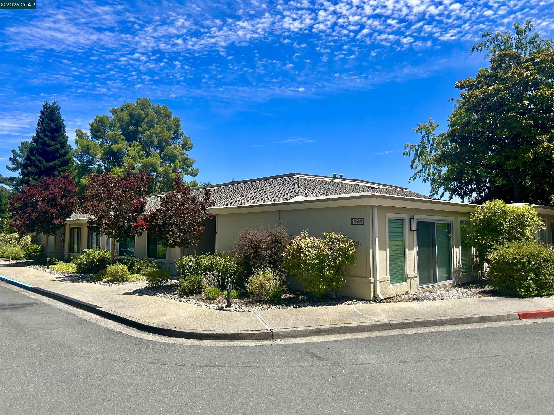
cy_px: 208
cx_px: 277
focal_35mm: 26
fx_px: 416
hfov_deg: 67.3
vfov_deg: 53.1
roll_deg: +0.9
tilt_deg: +2.6
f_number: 1.5
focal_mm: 5.7
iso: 50
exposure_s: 1/3831
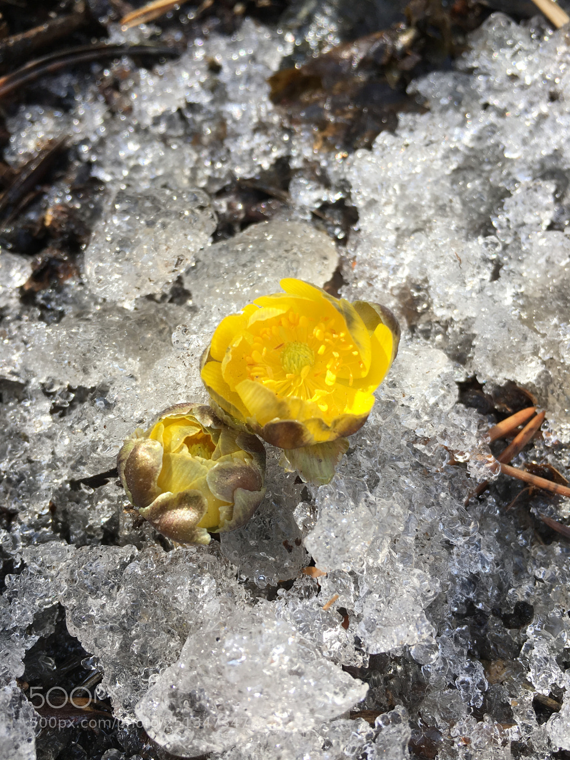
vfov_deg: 61.7
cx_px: 285
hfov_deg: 48.2
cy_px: 380
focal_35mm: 29
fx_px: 637
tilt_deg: -49.9
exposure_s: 1/159
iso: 25
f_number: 2.2
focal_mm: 4.15
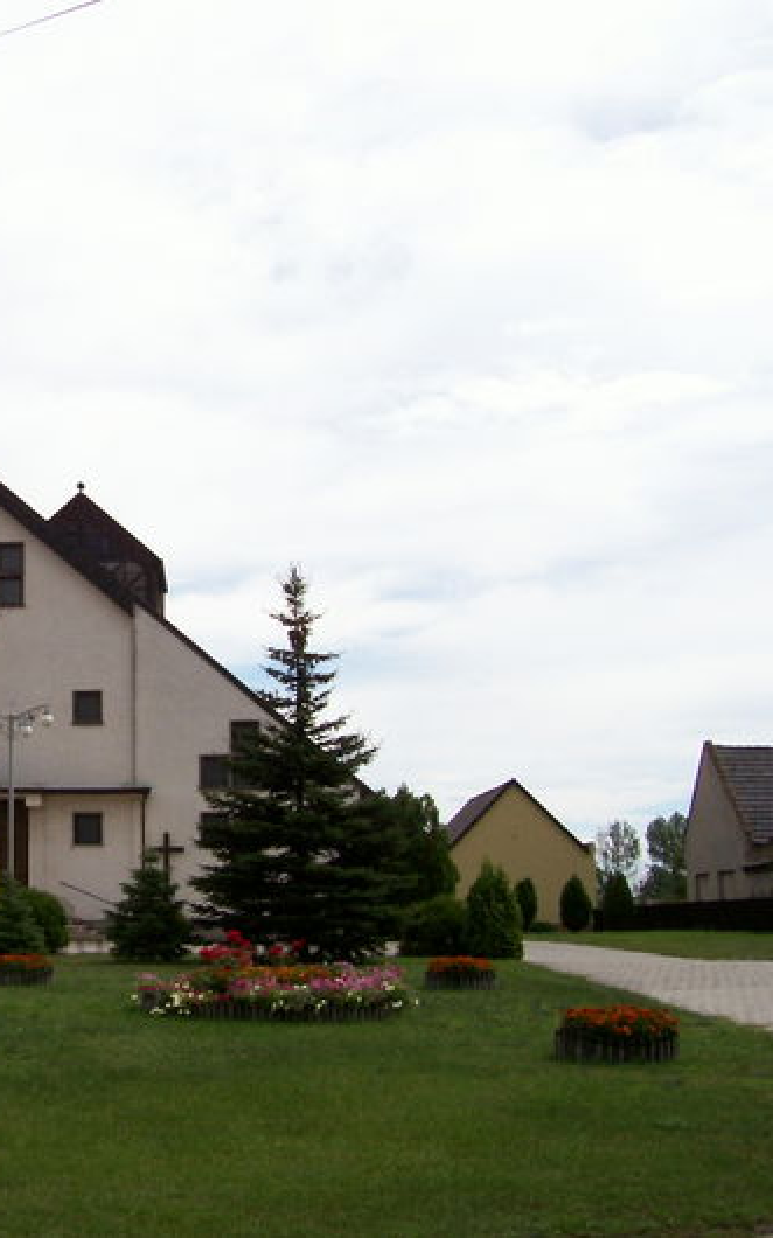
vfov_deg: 41.1
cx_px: -49
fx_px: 1653
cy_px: 612
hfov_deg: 24.7
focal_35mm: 49
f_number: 5.1
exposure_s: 1/475
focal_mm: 5.6
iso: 80
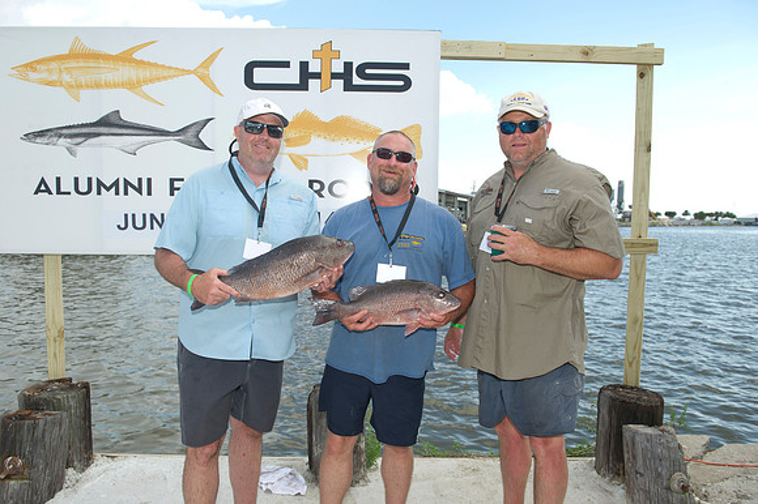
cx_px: 379
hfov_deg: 67.4
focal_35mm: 27
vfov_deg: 47.9
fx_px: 568
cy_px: 252
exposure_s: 1/250
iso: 125
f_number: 6.3
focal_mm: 27
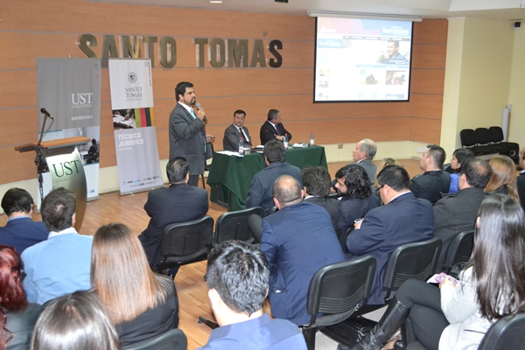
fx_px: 525
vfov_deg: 36.9
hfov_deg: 53.1
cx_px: 262
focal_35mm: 36
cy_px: 175
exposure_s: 1/60
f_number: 4
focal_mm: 24
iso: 3200
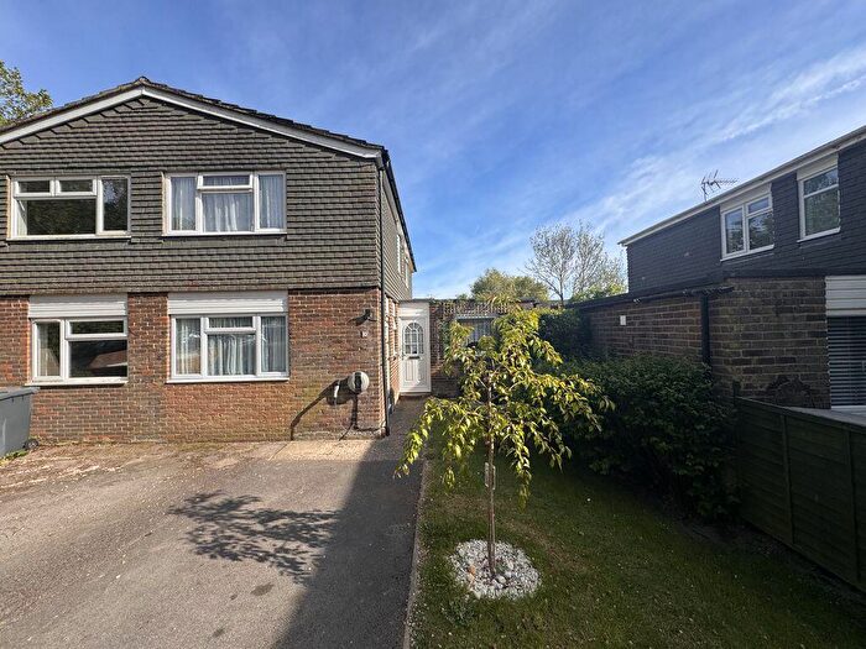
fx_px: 350
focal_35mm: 14
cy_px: 324
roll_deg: +1.1
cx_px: 433
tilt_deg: +1.4
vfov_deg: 85.7
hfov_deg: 102.1
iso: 50
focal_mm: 2.22
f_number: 2.2
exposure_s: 1/1110
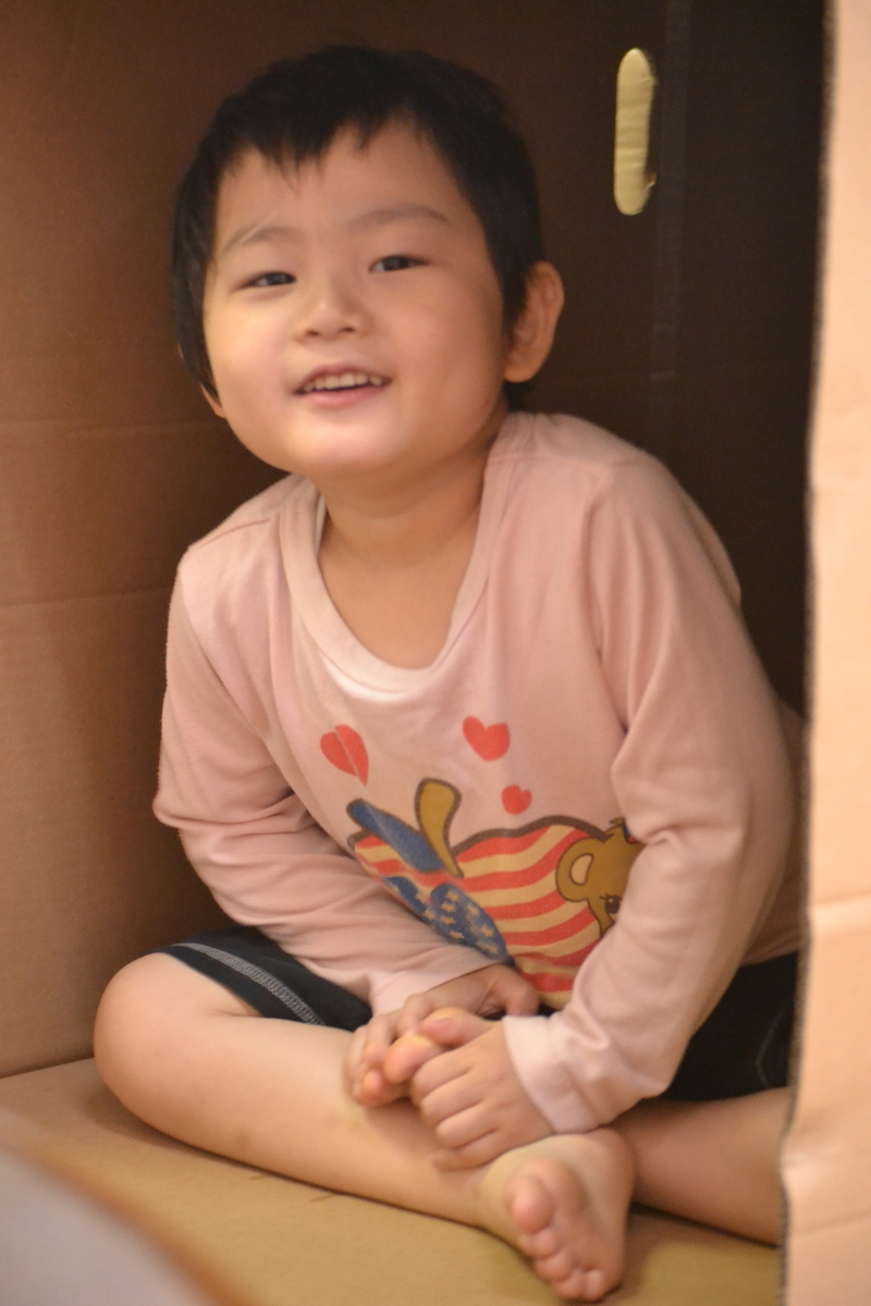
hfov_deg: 12.2
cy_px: 653
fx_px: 4082
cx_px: 436
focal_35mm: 112
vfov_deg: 18.2
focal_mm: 75
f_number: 4.2
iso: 3200
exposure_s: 1/60
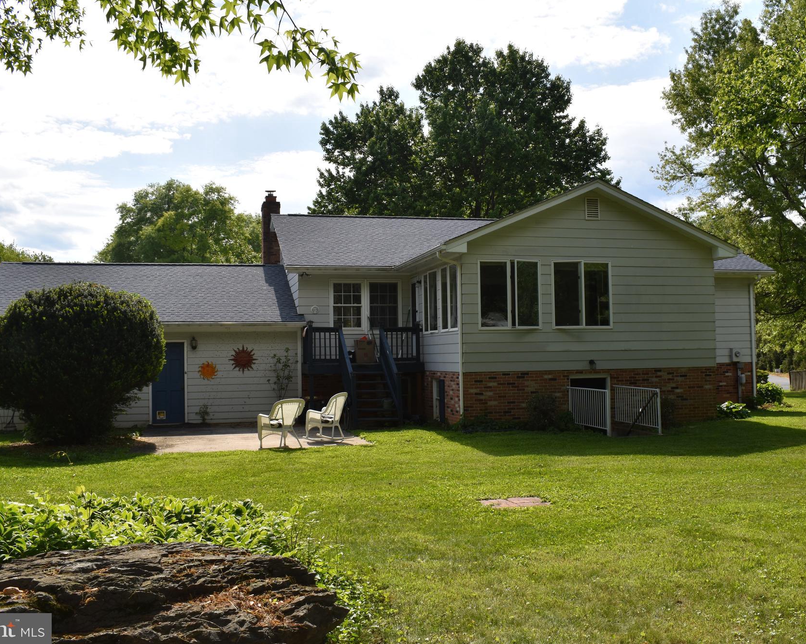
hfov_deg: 47.9
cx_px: 439
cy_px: 319
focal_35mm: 38
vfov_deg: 39.2
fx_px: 906
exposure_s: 1/200
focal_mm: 22
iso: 100
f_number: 11
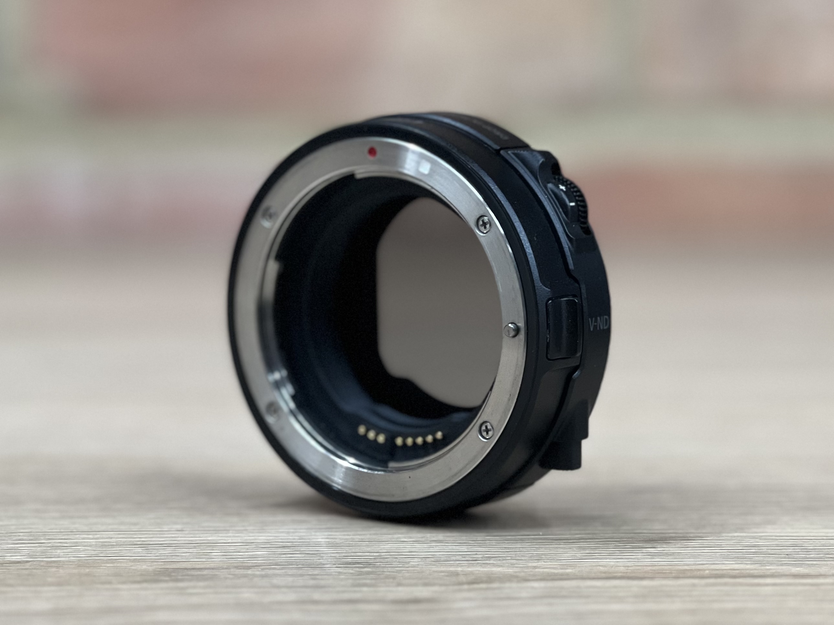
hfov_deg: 25.3
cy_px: 312
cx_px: 417
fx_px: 1855
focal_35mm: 77
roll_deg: +0.1
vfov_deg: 19.1
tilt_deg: -5.2
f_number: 2.8
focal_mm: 9
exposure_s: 1/33
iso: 200
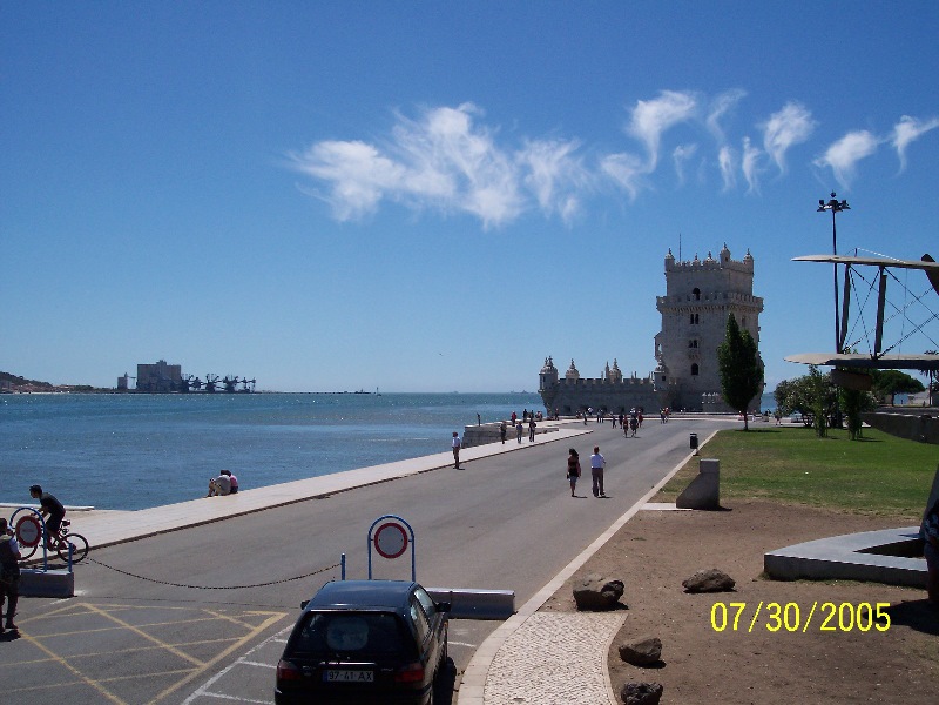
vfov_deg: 37.7
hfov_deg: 49.0
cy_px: 352
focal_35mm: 38
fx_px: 1031
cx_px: 470
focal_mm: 8
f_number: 4.8
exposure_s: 1/1000
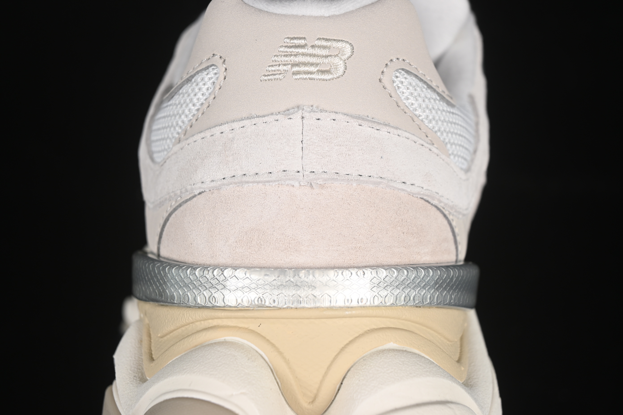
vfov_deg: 18.2
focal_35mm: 75
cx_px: 312
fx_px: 1298
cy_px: 208
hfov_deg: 27.0
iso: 160
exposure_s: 1/80
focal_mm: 50
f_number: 7.1
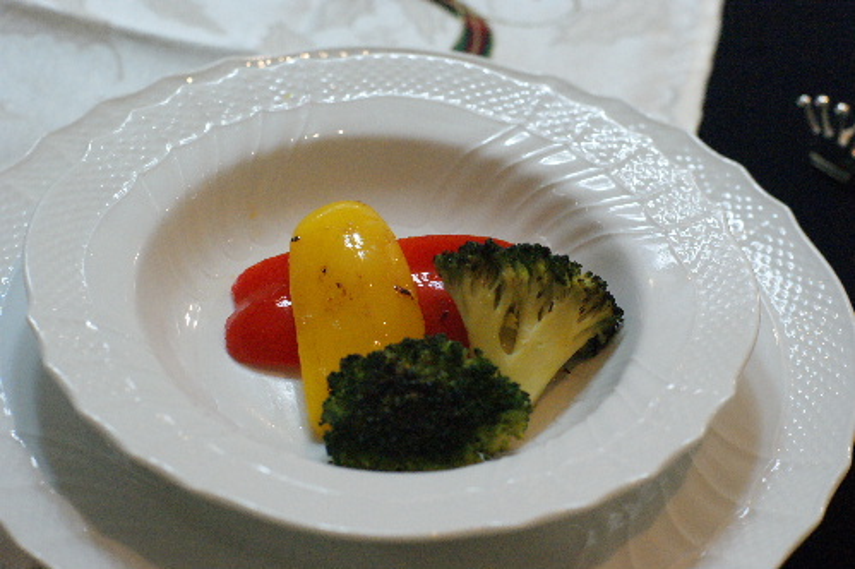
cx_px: 428
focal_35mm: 75
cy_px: 284
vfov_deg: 18.2
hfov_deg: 27.0
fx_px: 1780
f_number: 4.5
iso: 1600
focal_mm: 50
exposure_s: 1/125
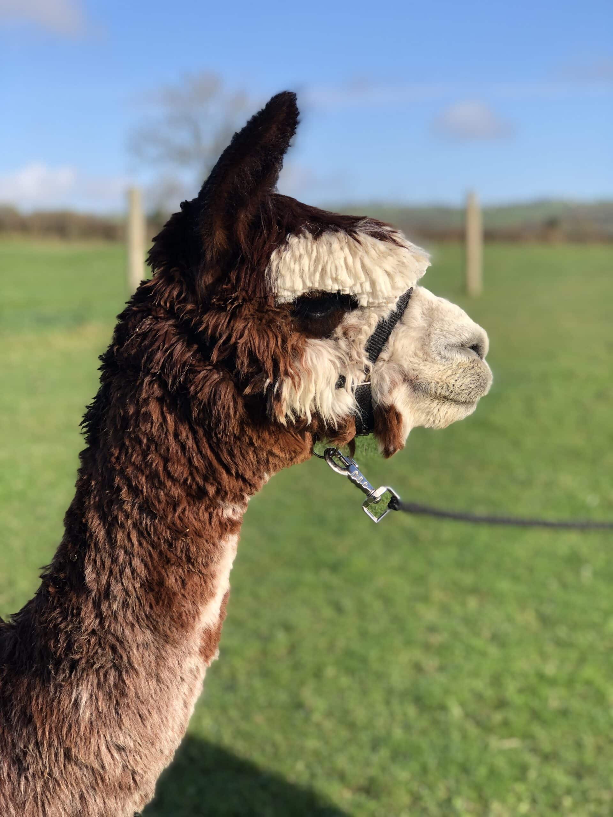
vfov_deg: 33.8
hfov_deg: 25.7
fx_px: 1346
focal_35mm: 57
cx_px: 306
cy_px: 408
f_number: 2.8
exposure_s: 1/432
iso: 20
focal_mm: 6.6
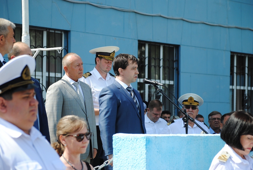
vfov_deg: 11.2
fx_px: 866
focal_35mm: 123
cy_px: 85
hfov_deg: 16.6
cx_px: 126
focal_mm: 82
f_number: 5.6
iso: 180
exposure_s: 1/500
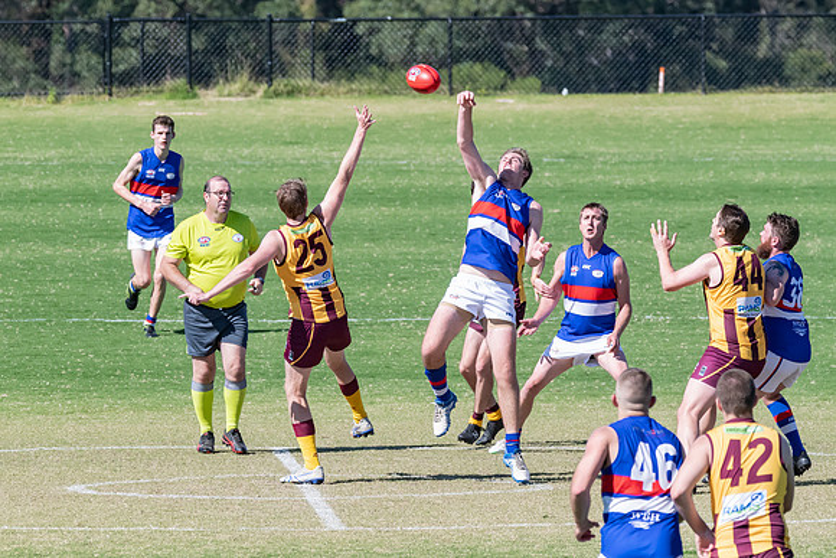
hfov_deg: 3.5
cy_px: 198
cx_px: 296
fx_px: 13490
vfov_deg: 2.4
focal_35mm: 581
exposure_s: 1/2000
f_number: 9
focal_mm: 300
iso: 1000
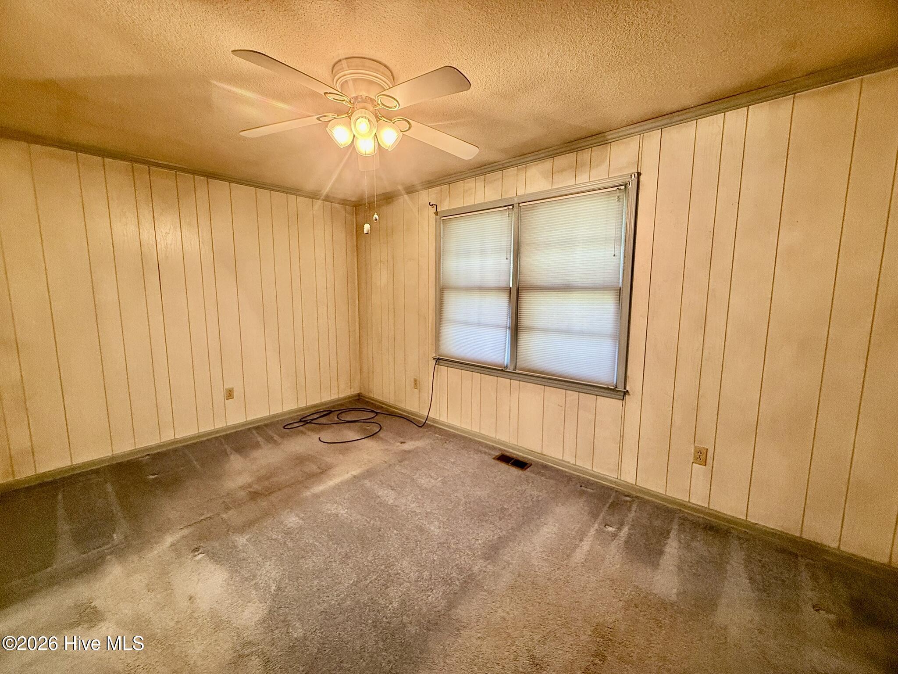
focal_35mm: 14
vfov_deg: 85.7
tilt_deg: -5.8
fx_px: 363
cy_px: 337
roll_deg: -0.2
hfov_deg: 102.1
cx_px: 449
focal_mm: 2.22
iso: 400
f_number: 2.2
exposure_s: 1/60
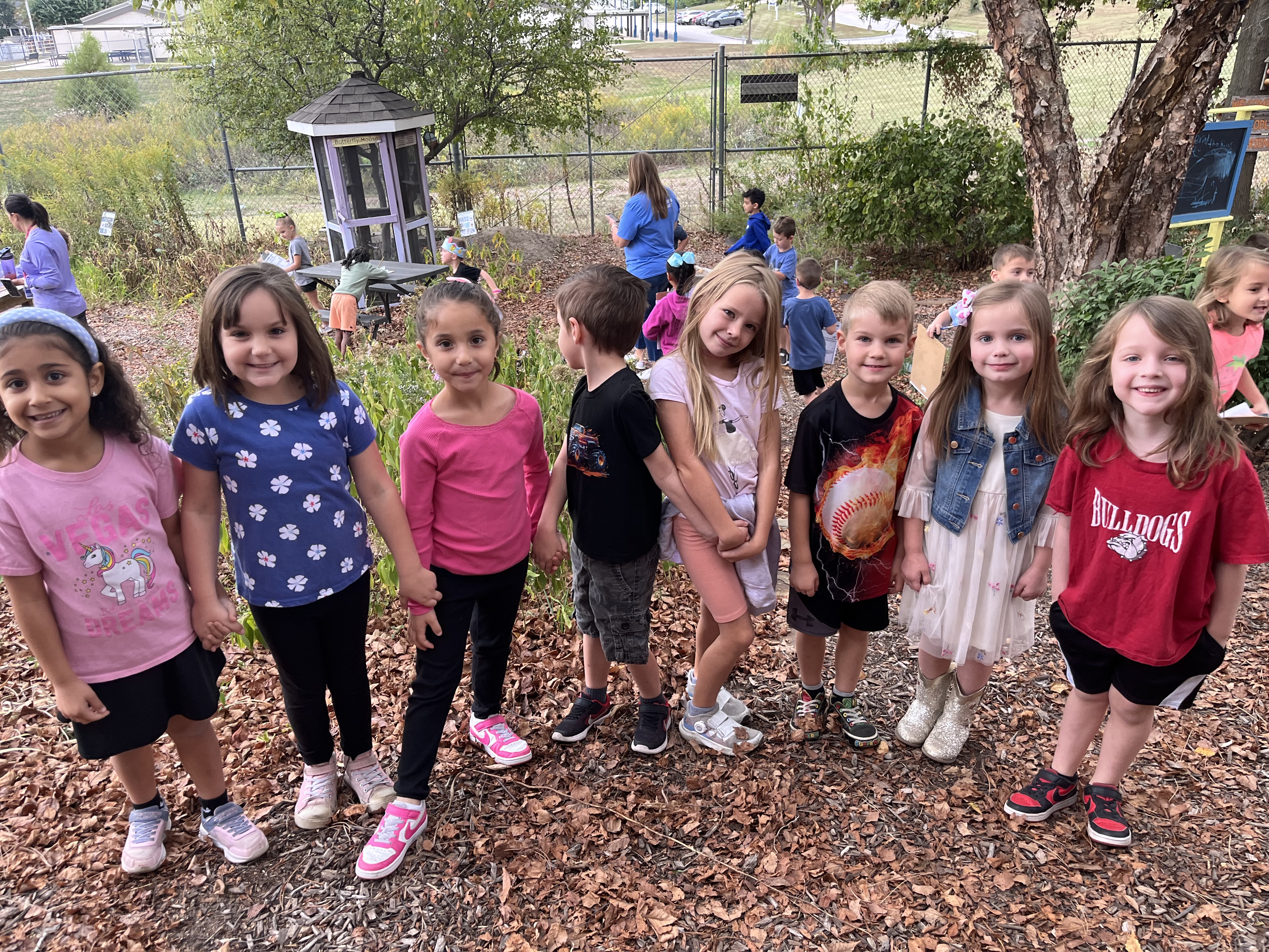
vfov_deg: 53.1
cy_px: 476
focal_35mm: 26
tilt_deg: -27.9
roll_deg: +1.8
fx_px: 953
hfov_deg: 67.3
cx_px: 634
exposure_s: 1/121
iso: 125
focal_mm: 5.1
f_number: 1.6
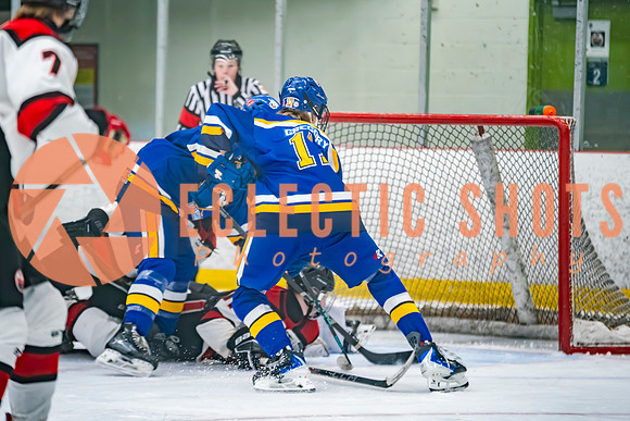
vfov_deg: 5.9
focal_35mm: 233
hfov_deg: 8.8
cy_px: 176
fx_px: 4071
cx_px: 315
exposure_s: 1/640
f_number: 2.8
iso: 3200
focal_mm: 200
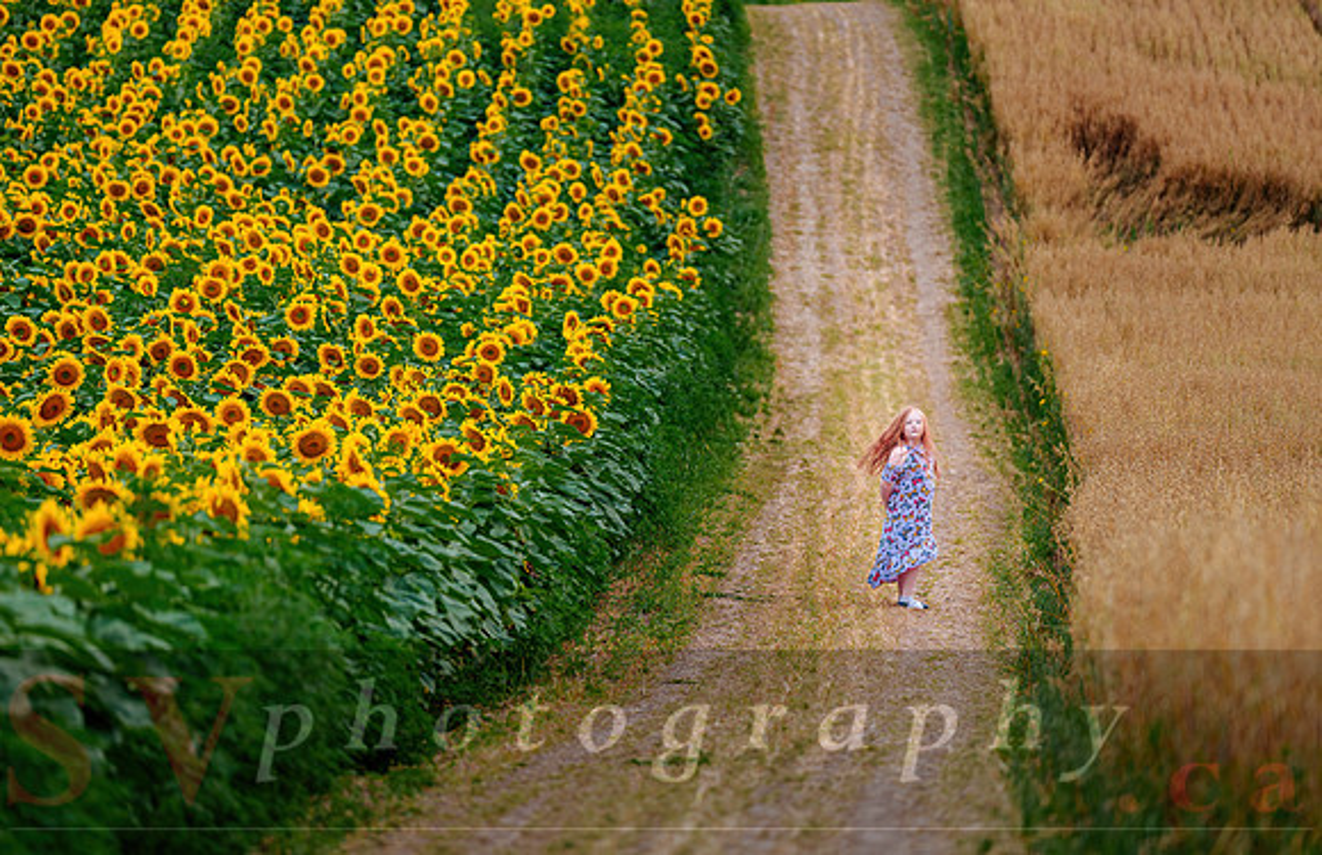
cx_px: 661
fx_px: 7342
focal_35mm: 202
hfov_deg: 10.3
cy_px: 428
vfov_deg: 6.7
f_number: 2.8
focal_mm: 200
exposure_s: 1/200
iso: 100
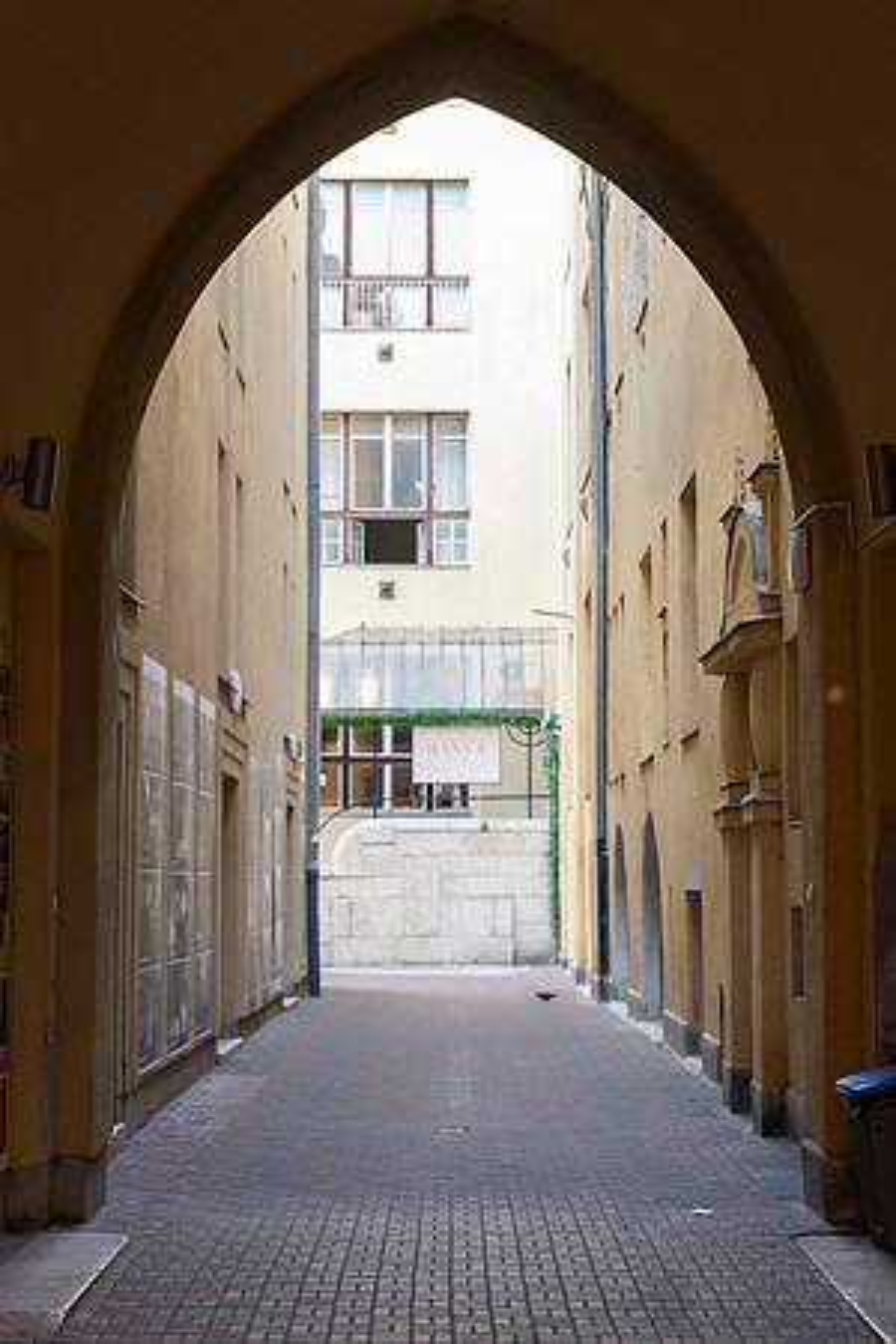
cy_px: 672
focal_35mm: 62
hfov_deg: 21.9
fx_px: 2314
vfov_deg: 32.4
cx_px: 448
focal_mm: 62
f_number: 4
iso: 900
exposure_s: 1/125
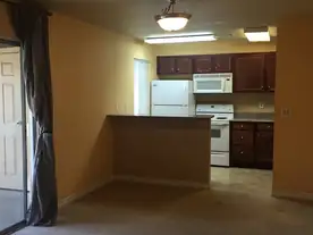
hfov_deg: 44.6
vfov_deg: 34.3
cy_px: 116
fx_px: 380
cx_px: 125
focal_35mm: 42
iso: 40
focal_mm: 4.15
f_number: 2.2
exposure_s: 1/60
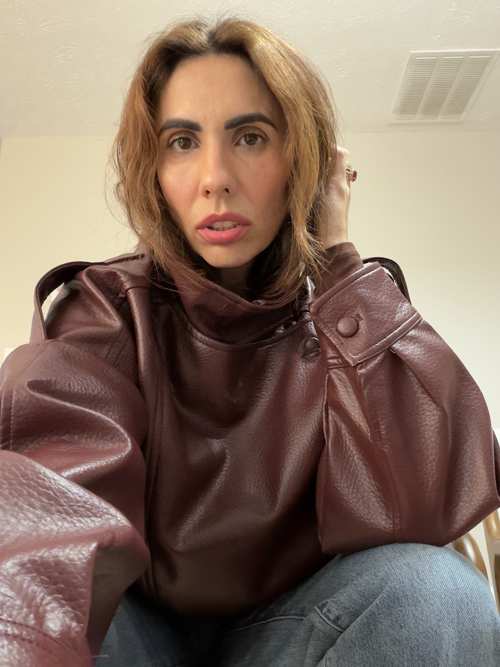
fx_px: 578
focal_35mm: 30
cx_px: 250
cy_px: 334
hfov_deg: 46.8
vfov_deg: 60.0
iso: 640
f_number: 1.9
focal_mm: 2.71
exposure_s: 1/20
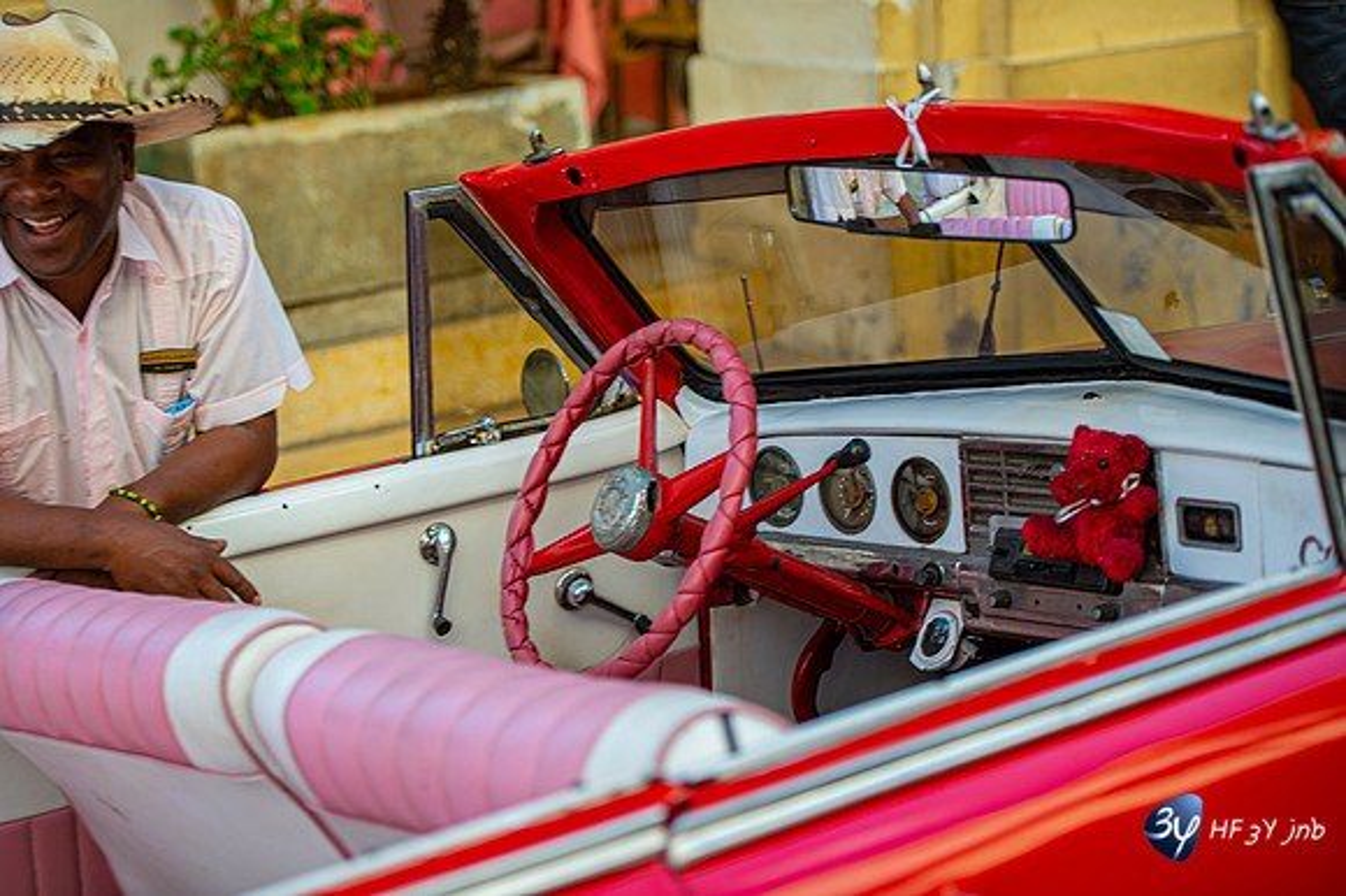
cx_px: 673
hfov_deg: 25.4
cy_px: 448
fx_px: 2989
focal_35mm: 80
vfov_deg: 17.0
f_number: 2.8
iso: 100
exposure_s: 1/320
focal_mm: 80
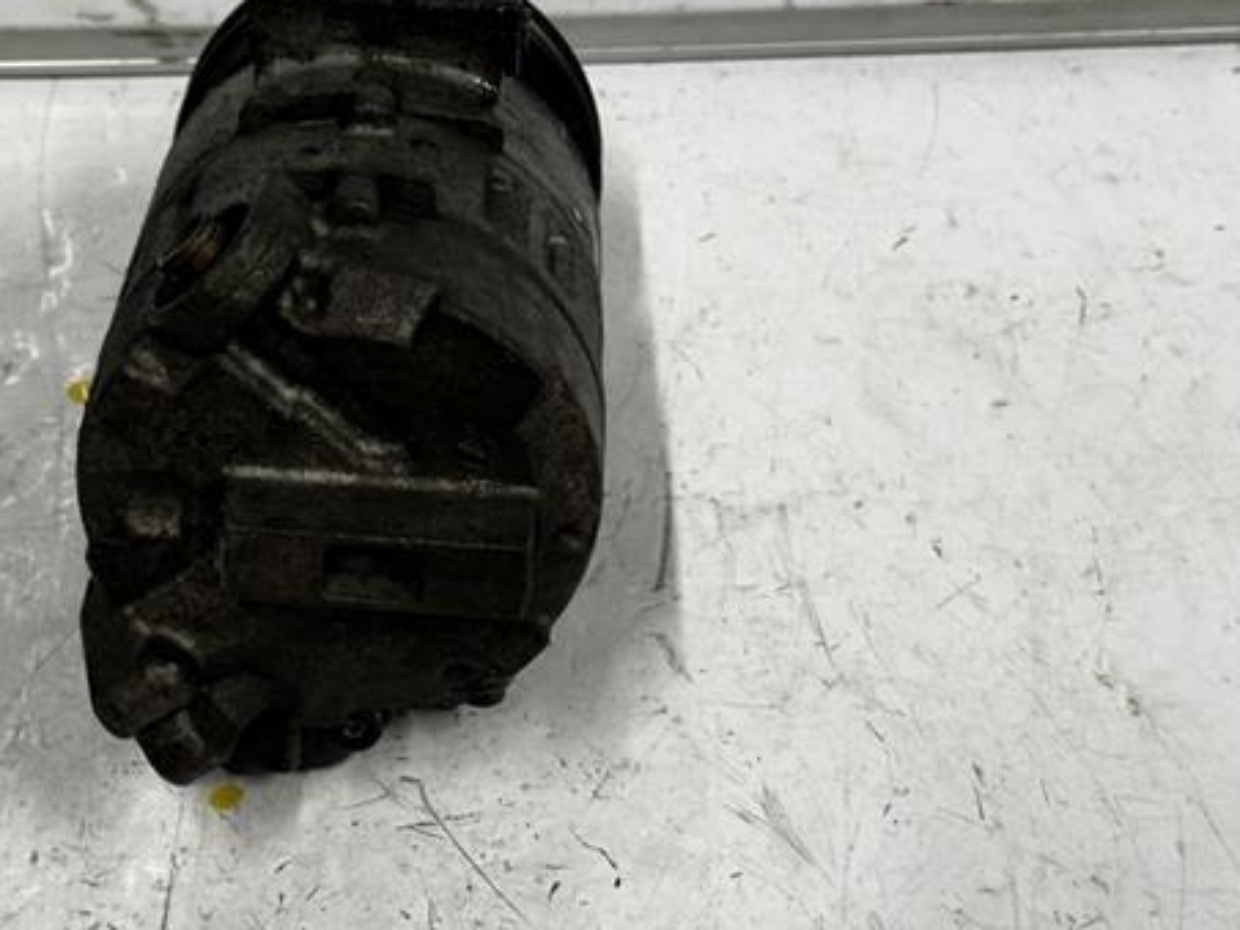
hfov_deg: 28.4
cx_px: 436
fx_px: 2436
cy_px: 406
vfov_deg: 21.6
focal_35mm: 68
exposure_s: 1/50
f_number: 1.78
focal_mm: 6.86
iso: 100
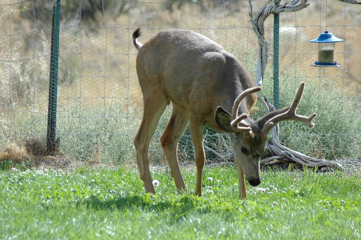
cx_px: 180
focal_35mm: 255
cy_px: 120
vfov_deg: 5.4
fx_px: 2554
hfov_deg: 8.1
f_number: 5.6
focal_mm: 170
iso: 200
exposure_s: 1/500
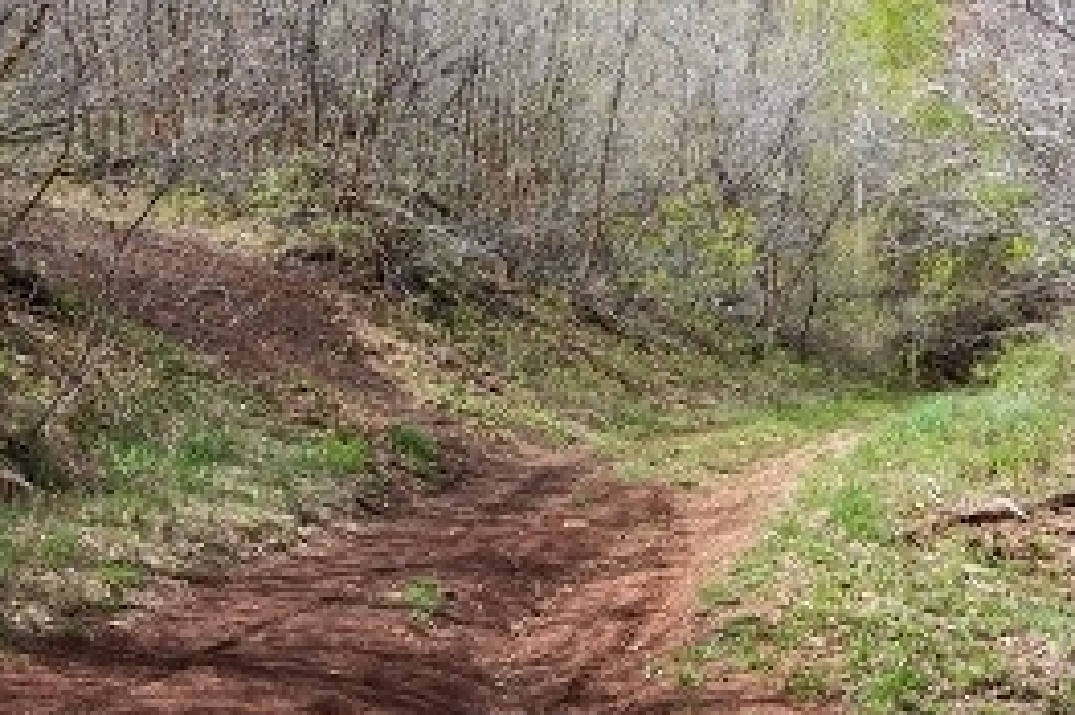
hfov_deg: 27.6
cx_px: 405
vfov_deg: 18.6
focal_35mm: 73
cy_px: 398
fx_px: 2178
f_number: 8
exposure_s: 1/320
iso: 200
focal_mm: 20
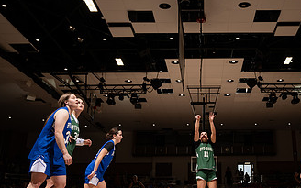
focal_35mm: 48
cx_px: 210
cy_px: 66
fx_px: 394
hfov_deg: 41.1
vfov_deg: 26.7
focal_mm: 24
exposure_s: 1/100
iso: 80
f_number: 5
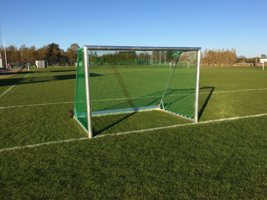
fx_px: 224
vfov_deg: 48.2
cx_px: 134
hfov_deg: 61.7
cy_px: 100
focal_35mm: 29
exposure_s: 1/1786
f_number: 2.2
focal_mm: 4.15
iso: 32
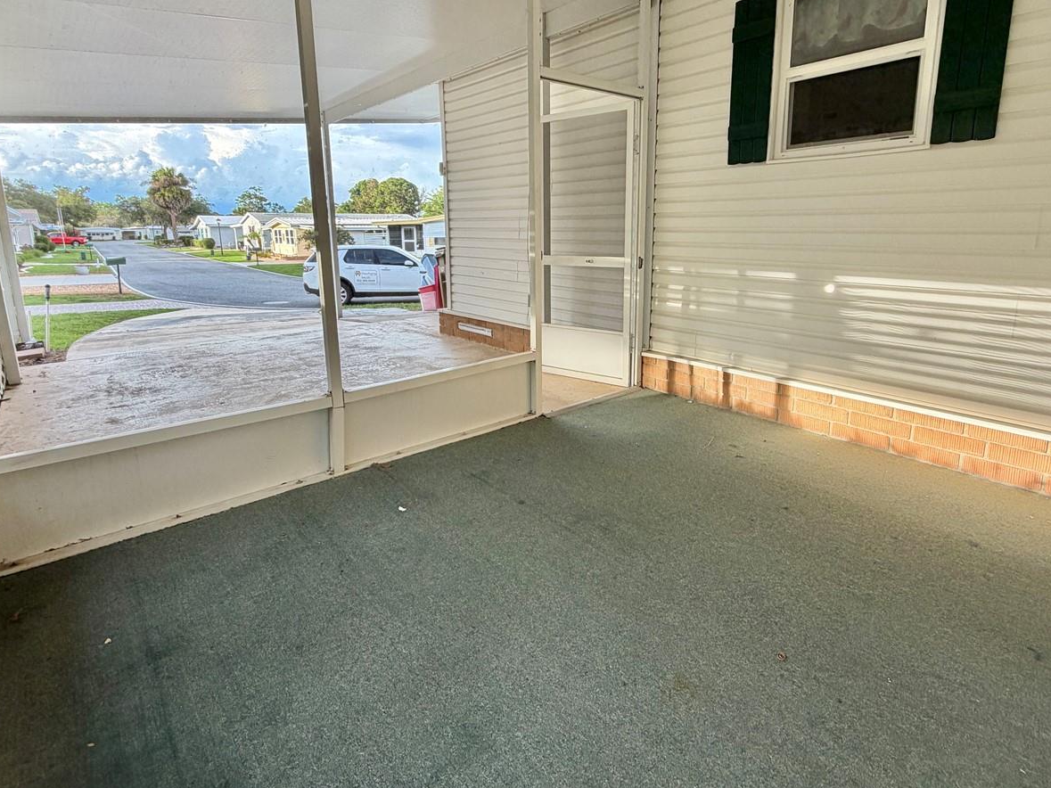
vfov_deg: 68.3
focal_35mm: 19
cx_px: 546
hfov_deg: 84.6
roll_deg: +1.0
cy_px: 335
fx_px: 577
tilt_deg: -10.0
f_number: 2.2
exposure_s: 1/124
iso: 64
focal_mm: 2.22
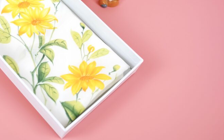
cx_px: 57
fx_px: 348
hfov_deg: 34.9
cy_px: 34
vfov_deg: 22.5
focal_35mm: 57
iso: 400
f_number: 3.5
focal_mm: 36
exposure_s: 1/400
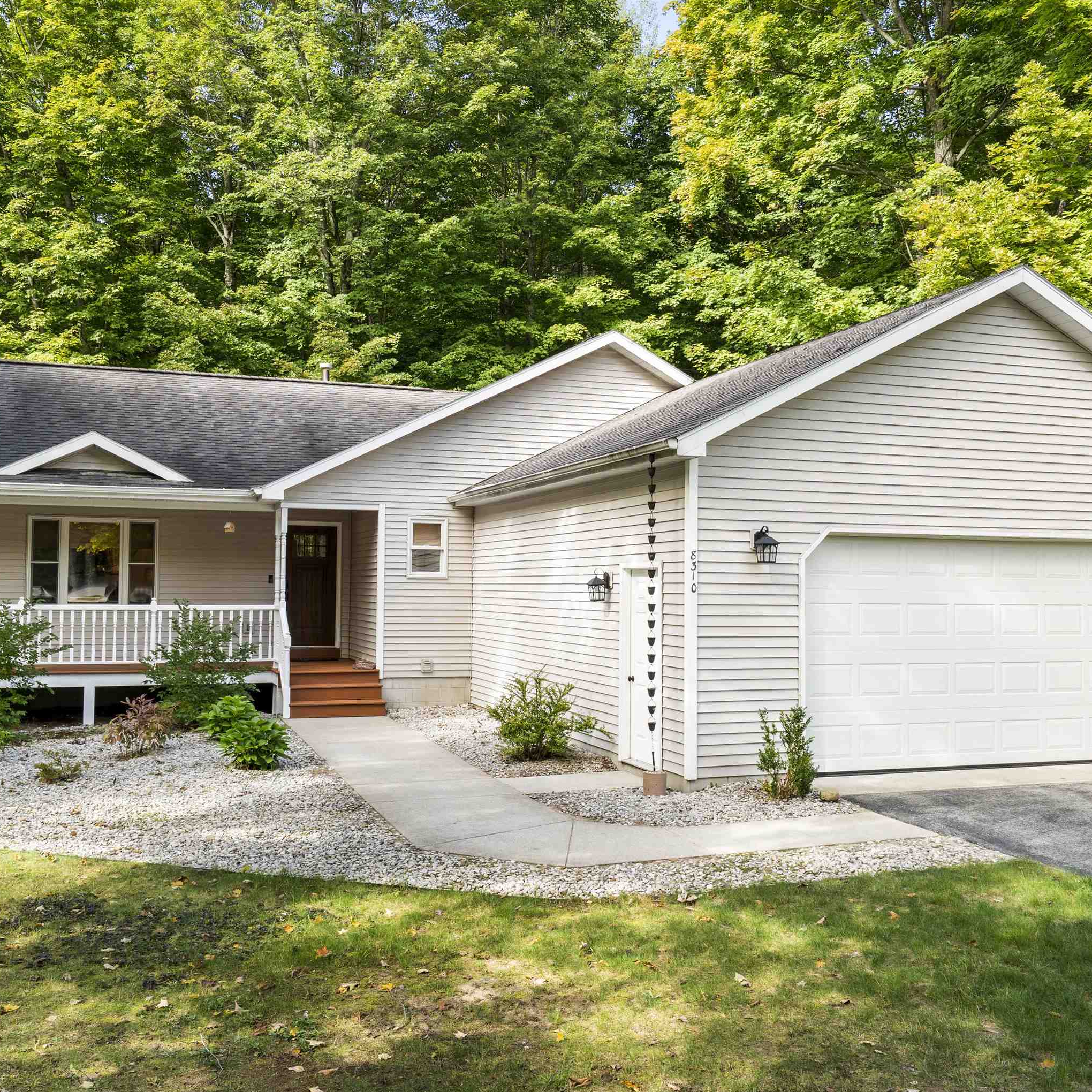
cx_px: 532
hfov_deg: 51.1
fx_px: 1142
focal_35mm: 32
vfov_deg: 51.1
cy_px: 547
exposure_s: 1/30
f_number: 9
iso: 640
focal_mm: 25
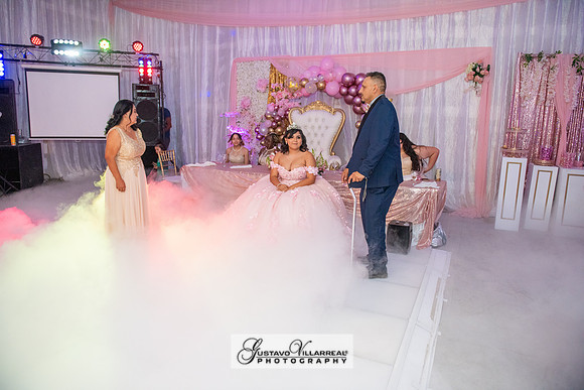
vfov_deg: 53.2
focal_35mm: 24
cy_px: 195
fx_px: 389
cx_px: 292
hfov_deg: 73.7
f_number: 3.5
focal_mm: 24
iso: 1250
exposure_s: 1/160
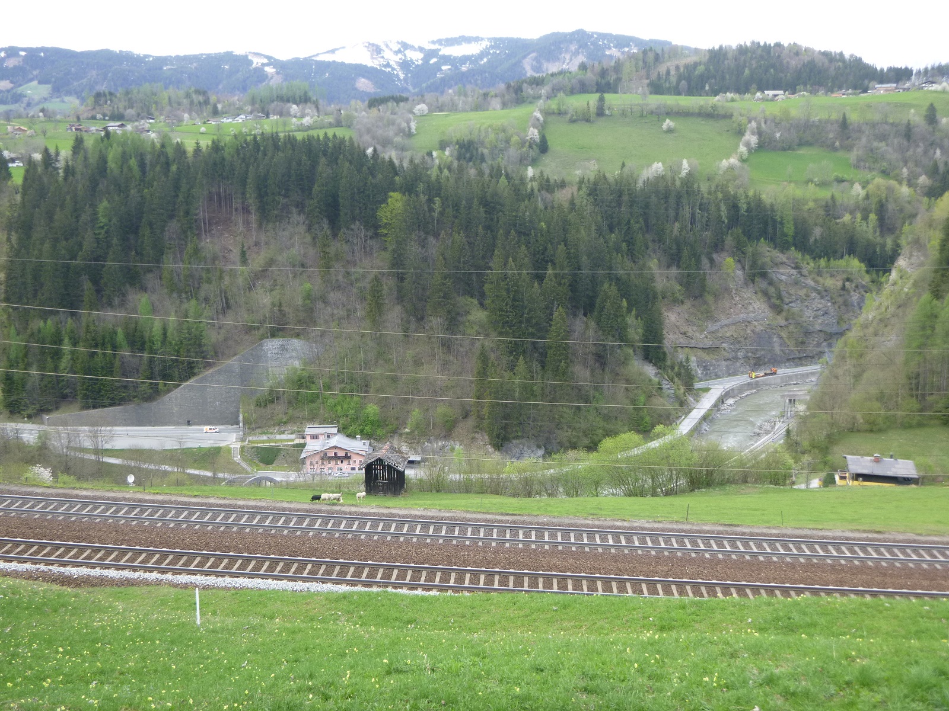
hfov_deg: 61.7
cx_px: 474
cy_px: 356
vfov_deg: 48.2
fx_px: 795
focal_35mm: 29
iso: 100
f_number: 4.1
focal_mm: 5.2
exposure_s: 1/100
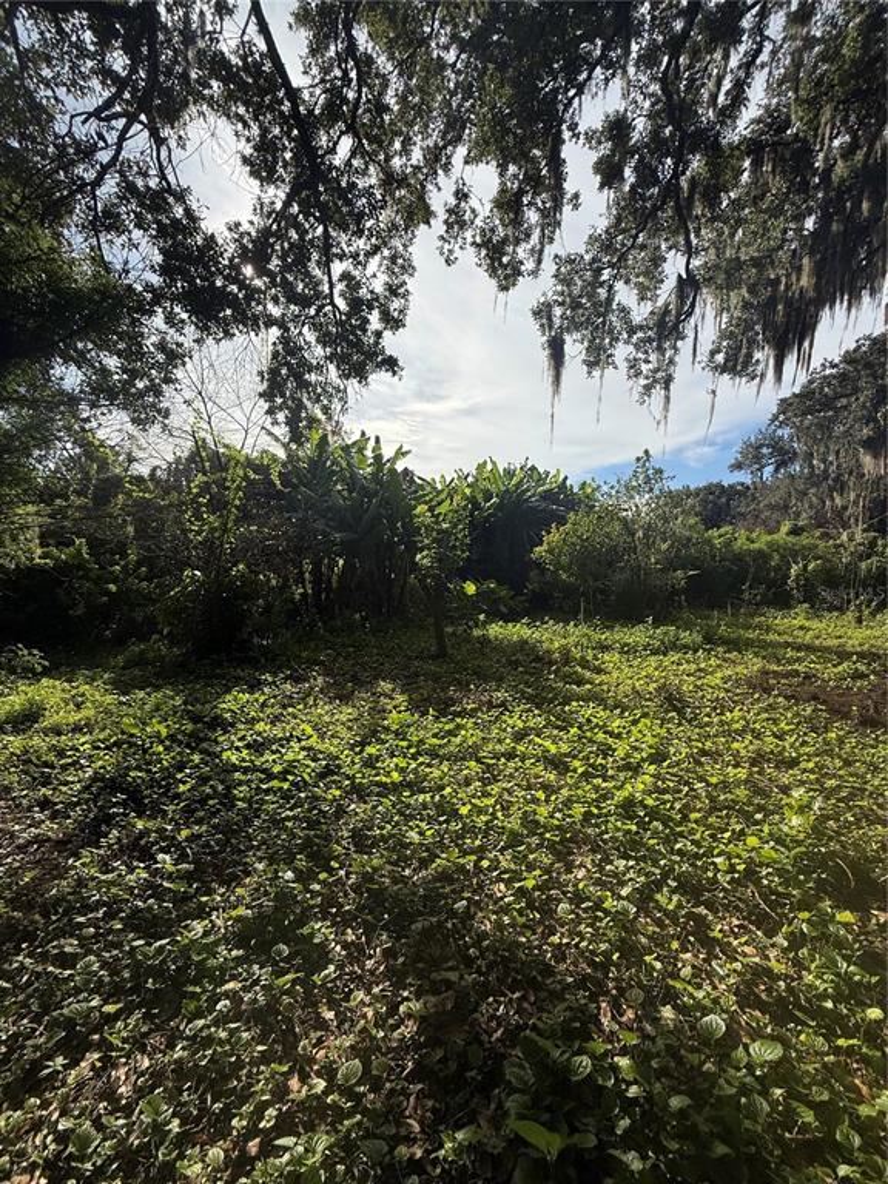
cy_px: 592
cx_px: 444
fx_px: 479
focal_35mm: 14
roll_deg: -1.1
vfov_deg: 102.1
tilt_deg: -1.9
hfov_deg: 85.7
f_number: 2.2
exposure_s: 1/2506
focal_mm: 2.22
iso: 50
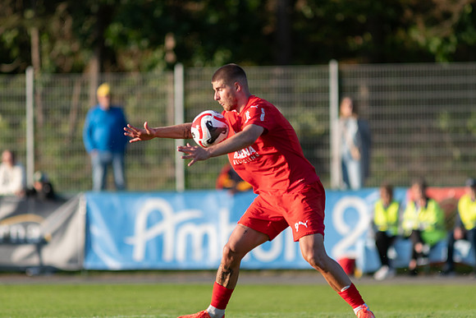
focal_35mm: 450
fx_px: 5951
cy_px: 159
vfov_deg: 3.1
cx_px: 238
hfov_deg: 4.6
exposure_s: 1/2000
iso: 280
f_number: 3.2
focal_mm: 300
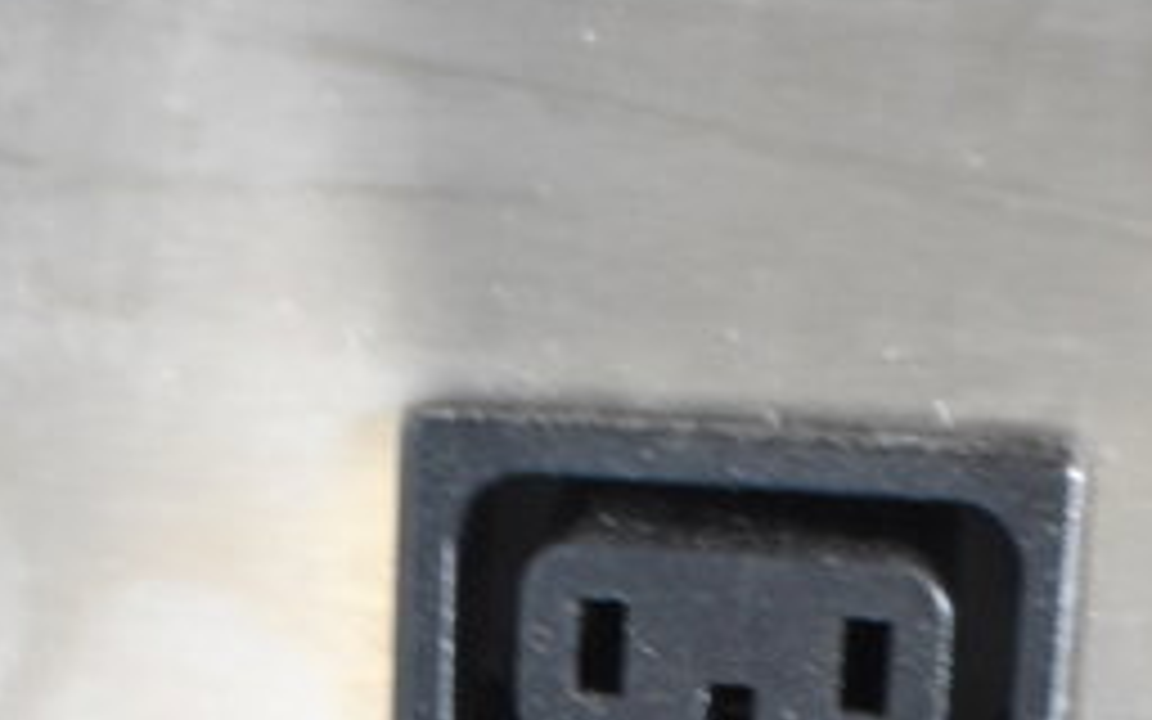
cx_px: 670
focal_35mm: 153
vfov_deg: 8.0
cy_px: 1703
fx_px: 4804
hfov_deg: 13.7
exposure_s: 1/50
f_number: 4.2
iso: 2000
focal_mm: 28
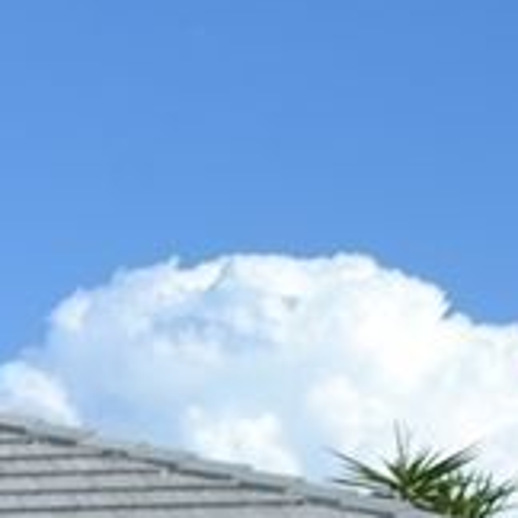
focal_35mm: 177
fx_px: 2997
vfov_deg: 9.4
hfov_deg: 8.6
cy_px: 974
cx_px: -921
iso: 100
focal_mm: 22
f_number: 9
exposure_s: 1/320
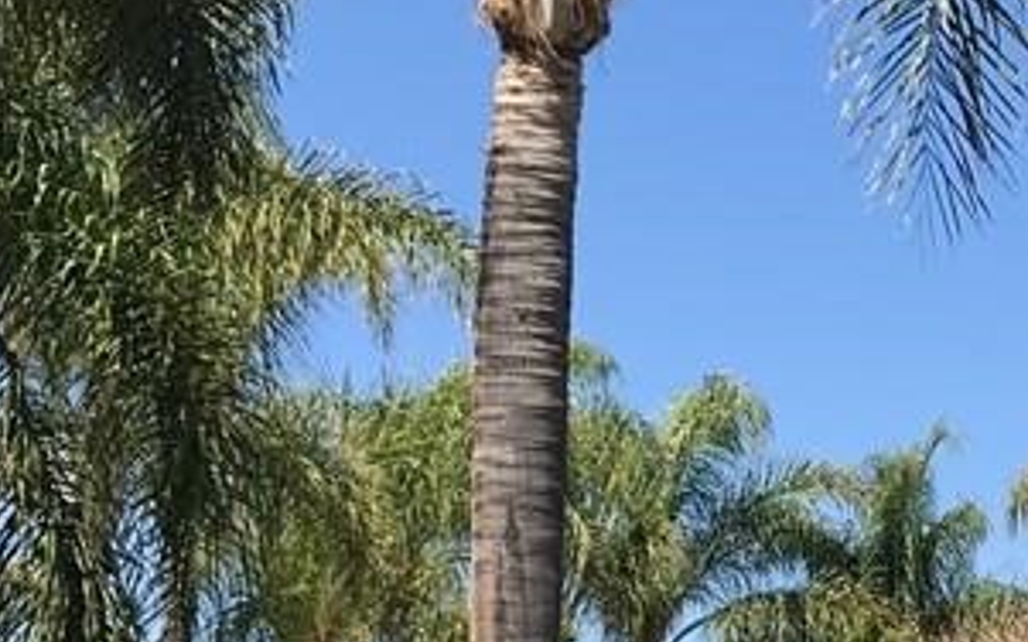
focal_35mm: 101
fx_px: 2829
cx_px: 888
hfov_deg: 20.3
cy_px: 574
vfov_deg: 12.8
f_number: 1.8
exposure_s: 1/2083
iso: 20
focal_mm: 3.99
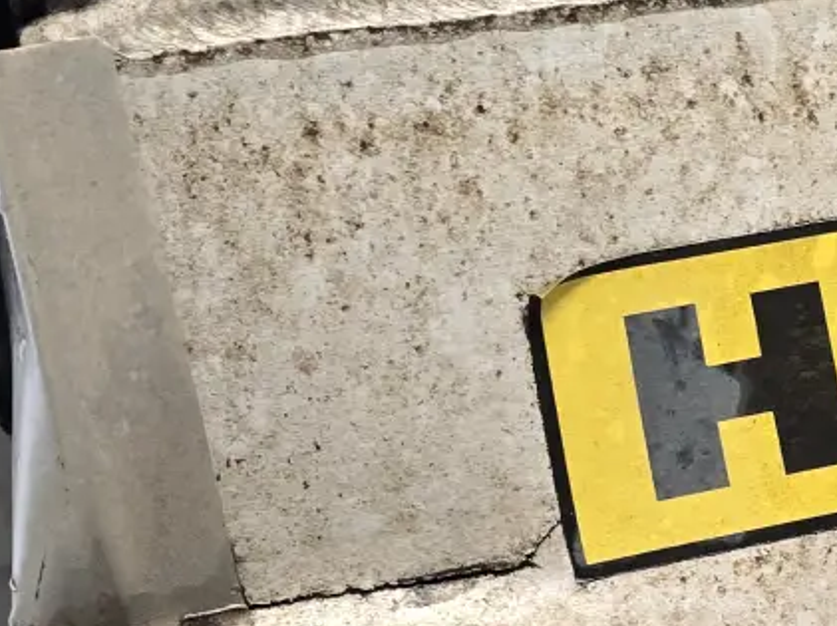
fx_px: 2537
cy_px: 485
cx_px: 843
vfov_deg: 14.0
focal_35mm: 105
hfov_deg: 18.2
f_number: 1.7
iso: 200
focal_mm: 6.3
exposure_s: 1/180
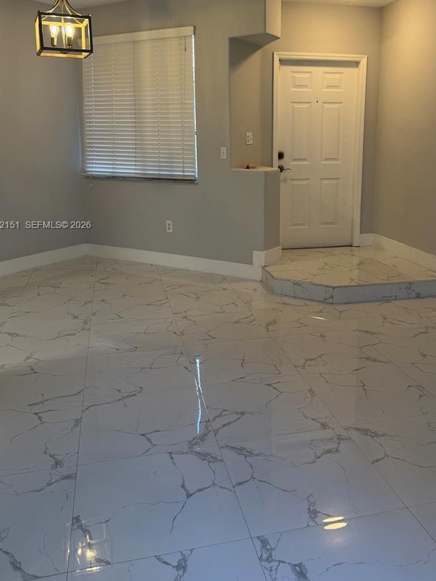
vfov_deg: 56.3
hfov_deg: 43.9
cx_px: 262
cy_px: 226
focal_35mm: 32
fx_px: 537
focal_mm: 6.76
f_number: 1.78
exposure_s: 1/120
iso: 100
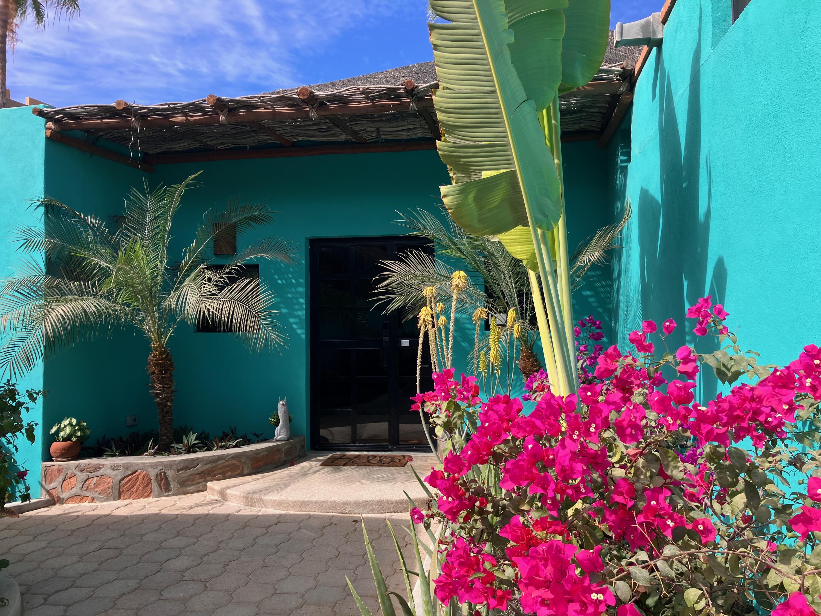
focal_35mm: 28
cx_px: 410
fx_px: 664
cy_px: 308
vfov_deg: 49.7
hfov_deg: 63.4
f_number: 1.8
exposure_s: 1/934
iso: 32
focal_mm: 3.99
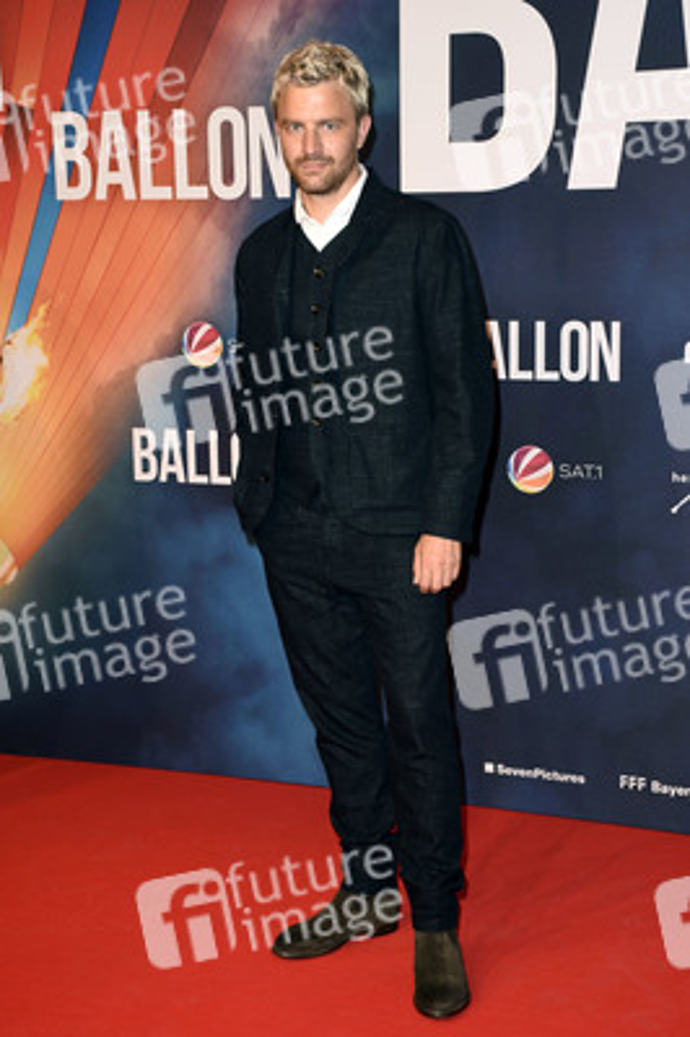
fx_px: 1814
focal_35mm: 63
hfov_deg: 21.5
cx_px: 345
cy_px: 518
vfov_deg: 31.9
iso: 320
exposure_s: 1/100
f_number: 6.3
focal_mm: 42
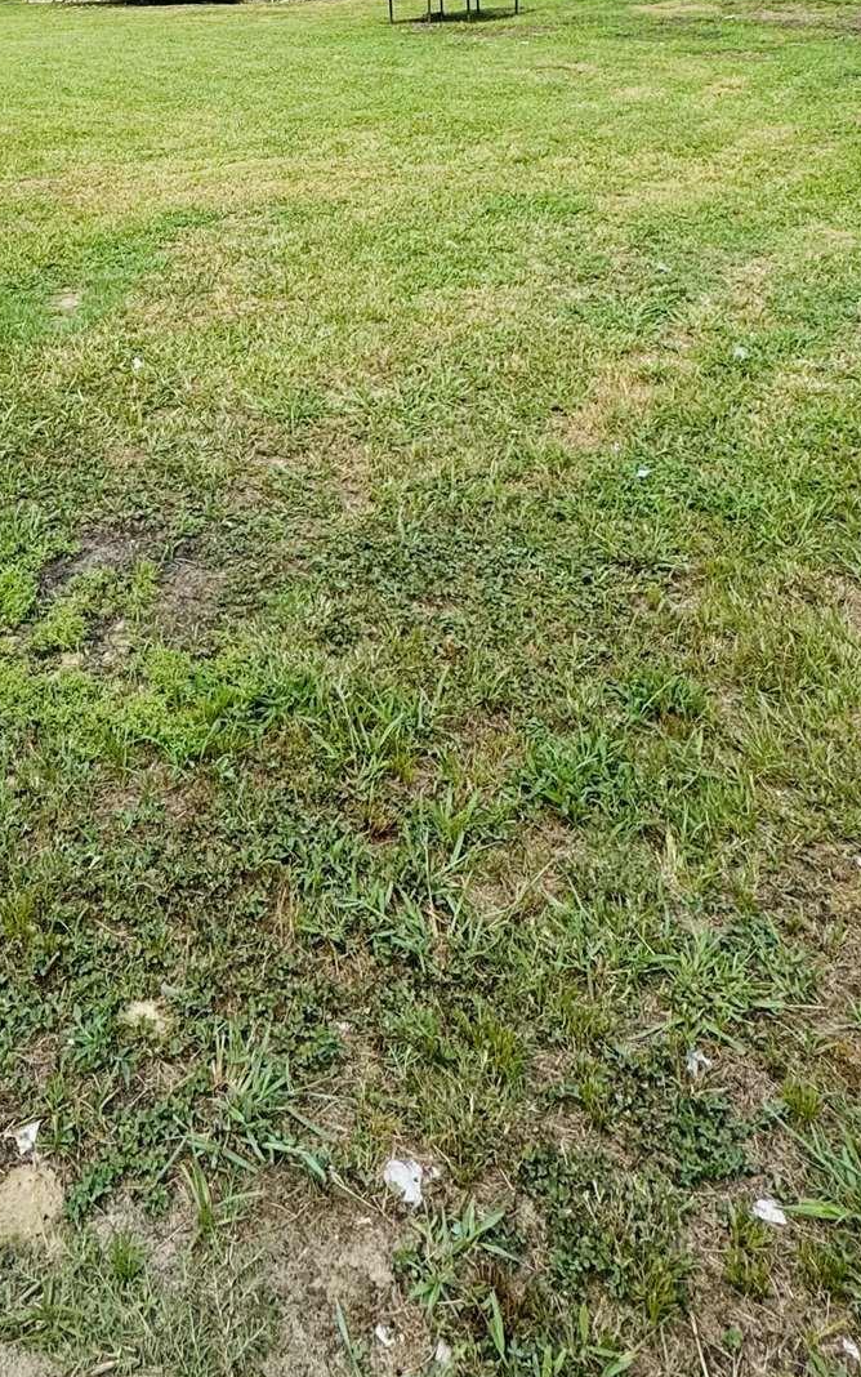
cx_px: 227
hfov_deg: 38.5
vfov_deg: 51.2
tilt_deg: -7.3
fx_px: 1201
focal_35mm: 32
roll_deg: +2.5
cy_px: 88
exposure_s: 1/840
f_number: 2.2
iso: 40
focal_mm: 2.22
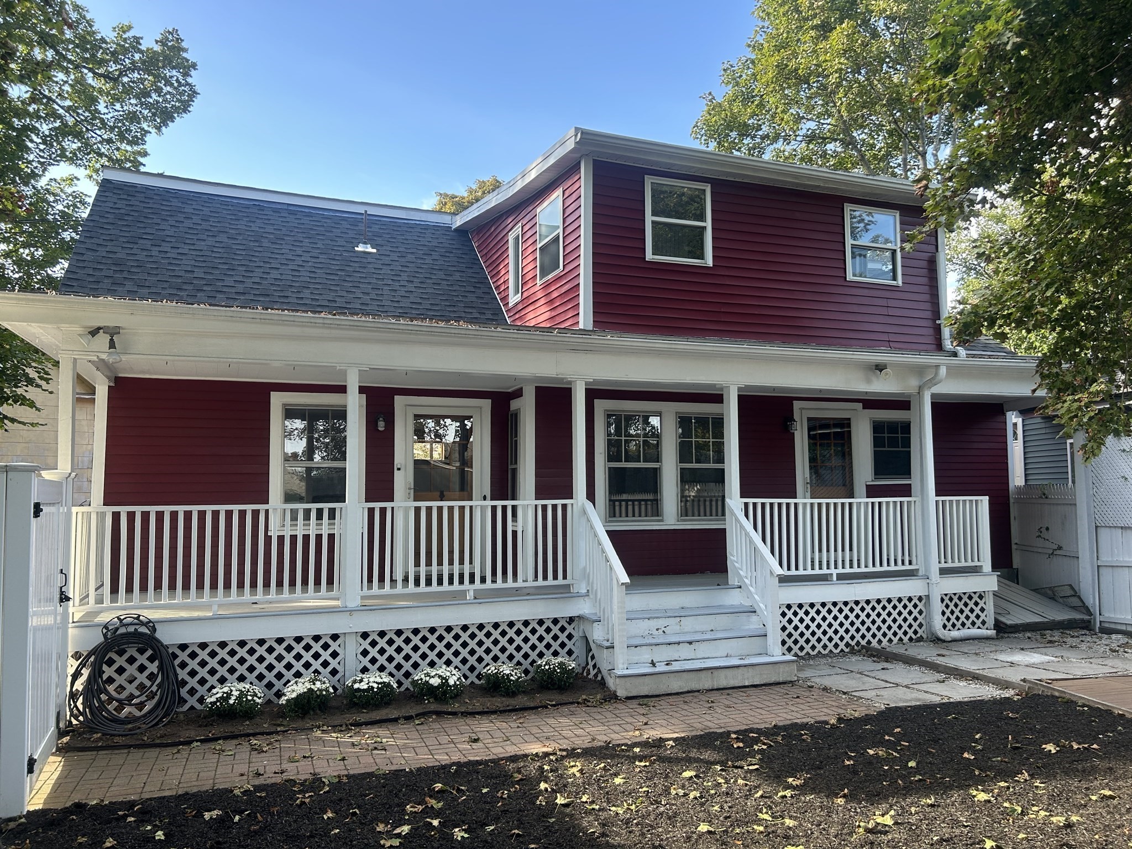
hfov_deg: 67.3
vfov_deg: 53.1
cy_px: 424
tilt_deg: +3.8
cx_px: 566
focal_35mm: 26
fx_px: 850
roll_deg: +0.6
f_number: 1.5
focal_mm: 5.7
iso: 50
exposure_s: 1/304
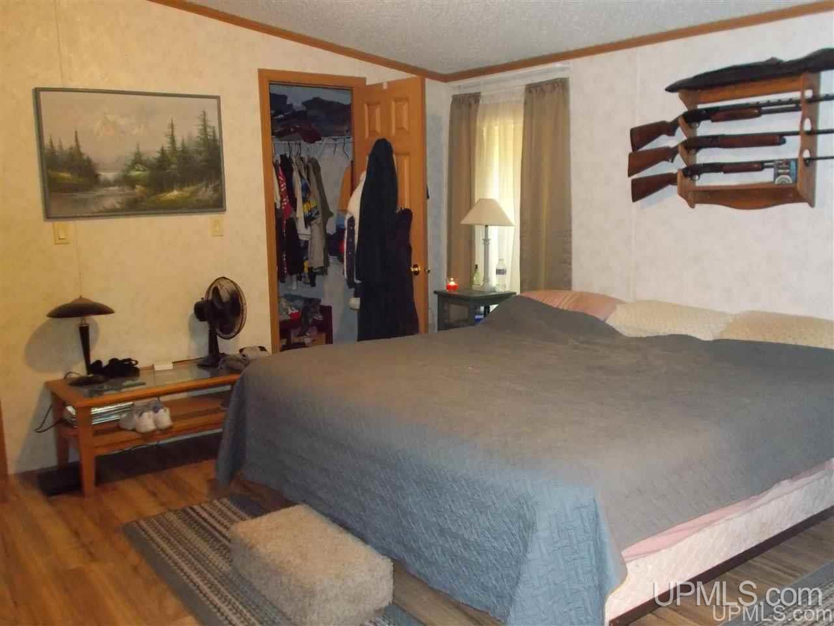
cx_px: 417
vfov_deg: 41.8
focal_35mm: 34
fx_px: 819
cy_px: 313
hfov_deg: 54.0
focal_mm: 6
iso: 800
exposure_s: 1/25
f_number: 3.6
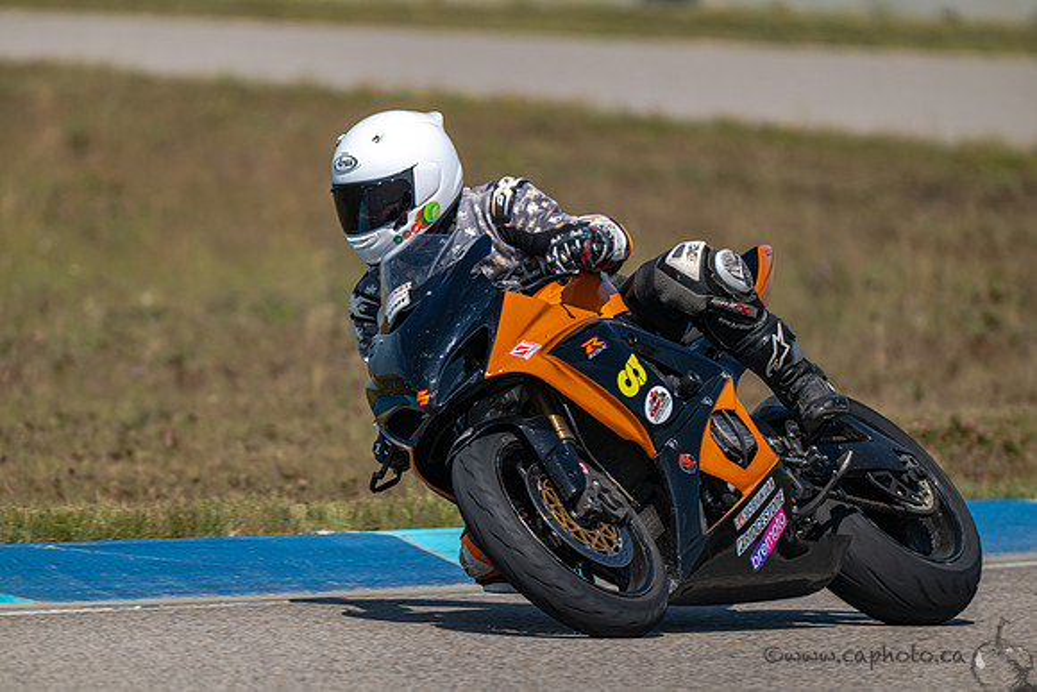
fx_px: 17287
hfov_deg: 3.4
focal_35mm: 600
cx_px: 518
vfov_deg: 2.3
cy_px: 346
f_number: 6.3
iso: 200
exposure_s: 1/1250
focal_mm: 600
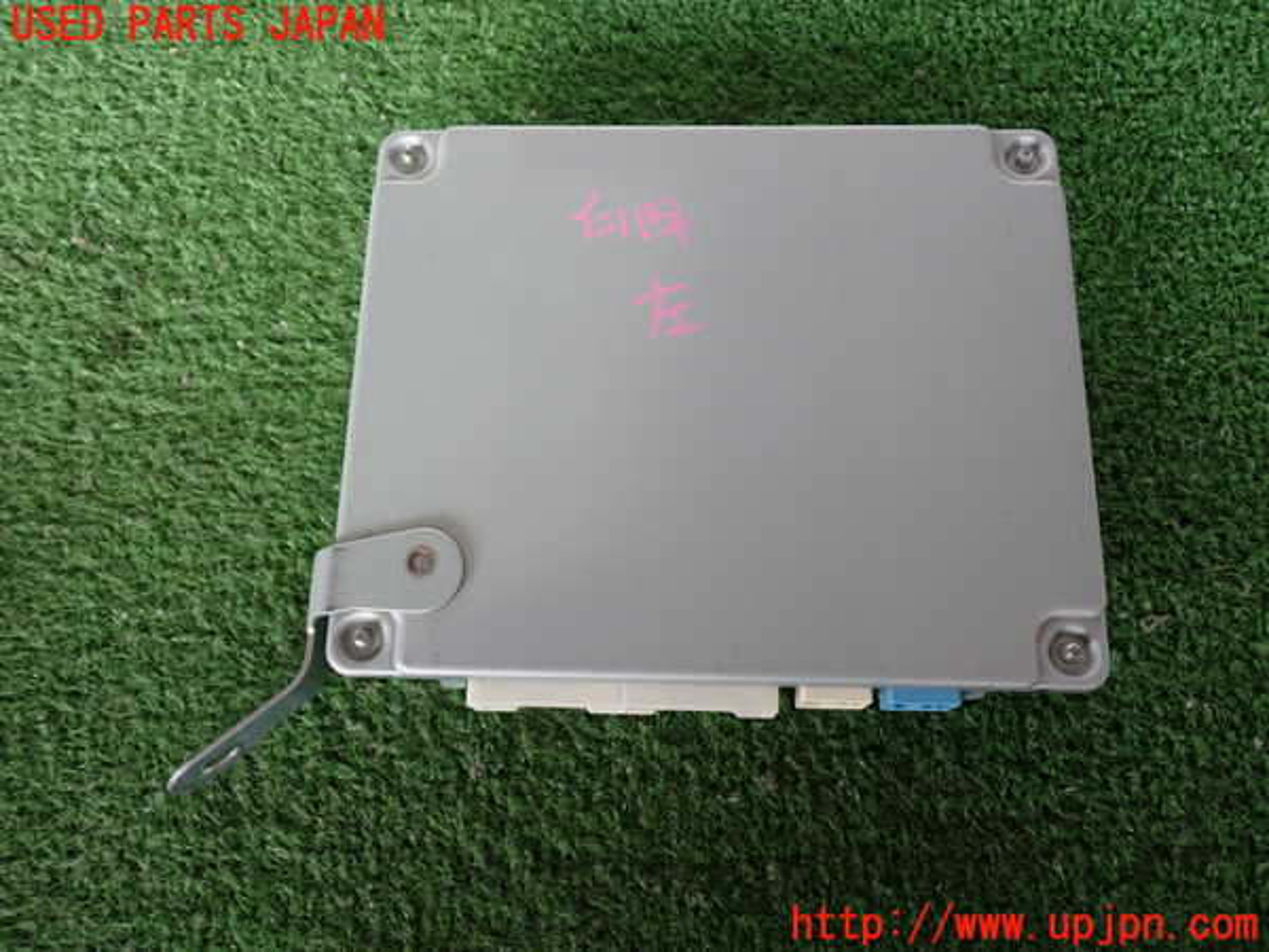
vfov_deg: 46.8
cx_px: 634
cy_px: 476
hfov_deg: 60.0
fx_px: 1100
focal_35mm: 30
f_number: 2.3
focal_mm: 5.4
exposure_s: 1/60
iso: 200
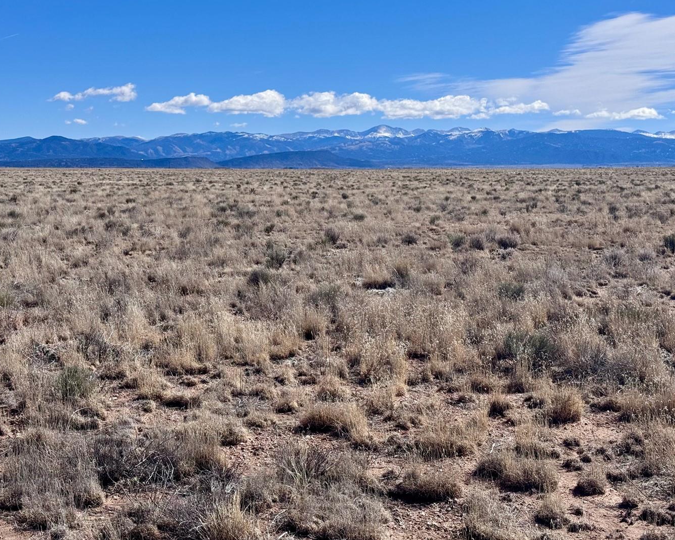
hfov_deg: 33.5
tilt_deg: -4.9
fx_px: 1119
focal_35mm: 56
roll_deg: +0.6
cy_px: 276
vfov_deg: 27.1
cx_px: 283
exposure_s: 1/7937
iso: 64
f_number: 1.78
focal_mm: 6.76
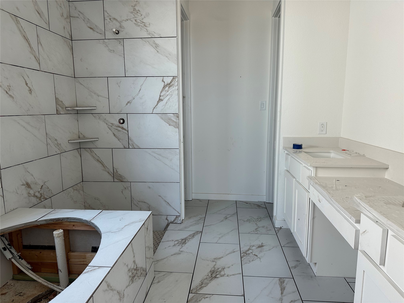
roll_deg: +0.3
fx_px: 280
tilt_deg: -8.4
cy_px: 152
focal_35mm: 24
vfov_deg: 56.8
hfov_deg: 71.6
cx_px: 202
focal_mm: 6.86
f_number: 1.78
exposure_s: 1/120
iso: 80
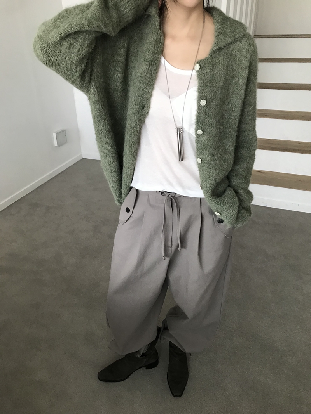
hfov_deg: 49.7
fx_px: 335
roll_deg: -1.3
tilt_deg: -29.3
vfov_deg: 63.4
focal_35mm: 28
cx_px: 156
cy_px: 207
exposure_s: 1/30
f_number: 1.8
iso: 25
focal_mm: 3.99
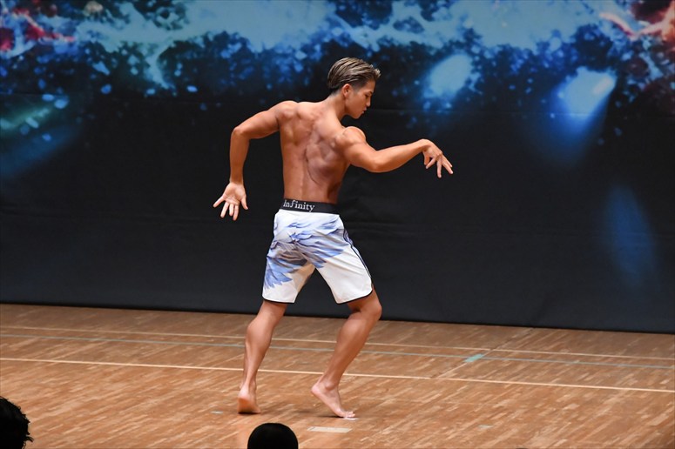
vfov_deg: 4.8
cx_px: 338
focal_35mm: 285
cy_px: 224
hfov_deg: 7.2
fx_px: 5341
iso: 6400
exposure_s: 1/400
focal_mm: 190
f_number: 5.6
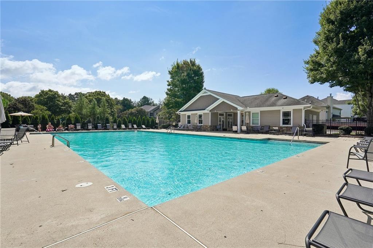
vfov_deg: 70.3
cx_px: 186
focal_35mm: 17
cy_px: 124
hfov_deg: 93.3
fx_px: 176
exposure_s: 1/6400
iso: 800
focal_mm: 17
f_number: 8
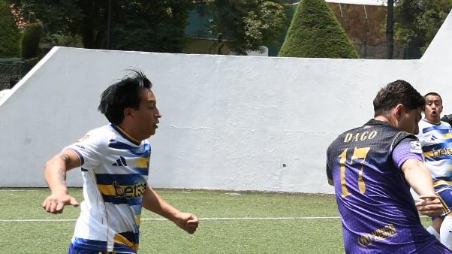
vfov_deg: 10.9
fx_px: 1318
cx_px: 425
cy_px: 237
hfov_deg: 19.0
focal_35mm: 110
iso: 500
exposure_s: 1/1600
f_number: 5.6
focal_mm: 26
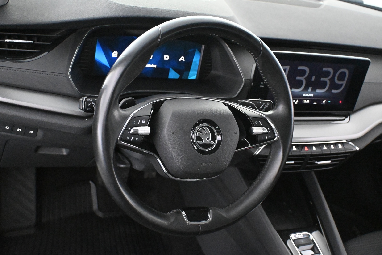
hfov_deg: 45.0
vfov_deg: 30.8
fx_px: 462
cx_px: 191
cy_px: 128
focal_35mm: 44
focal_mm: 29
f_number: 4.8
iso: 12800
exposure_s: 1/60
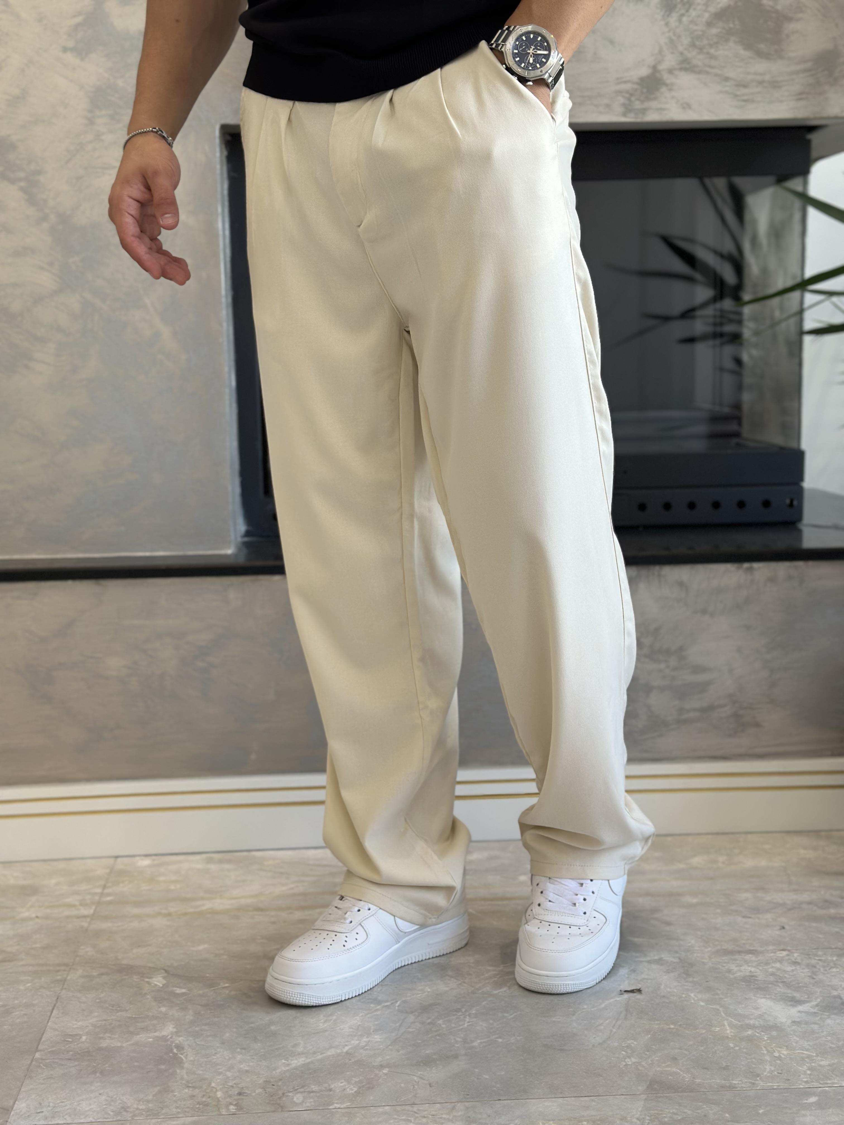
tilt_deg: -8.1
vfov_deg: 39.7
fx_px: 1560
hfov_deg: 30.3
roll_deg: +0.4
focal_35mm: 48
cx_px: 422
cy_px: 562
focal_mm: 6.86
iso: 80
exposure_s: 1/221
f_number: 1.78
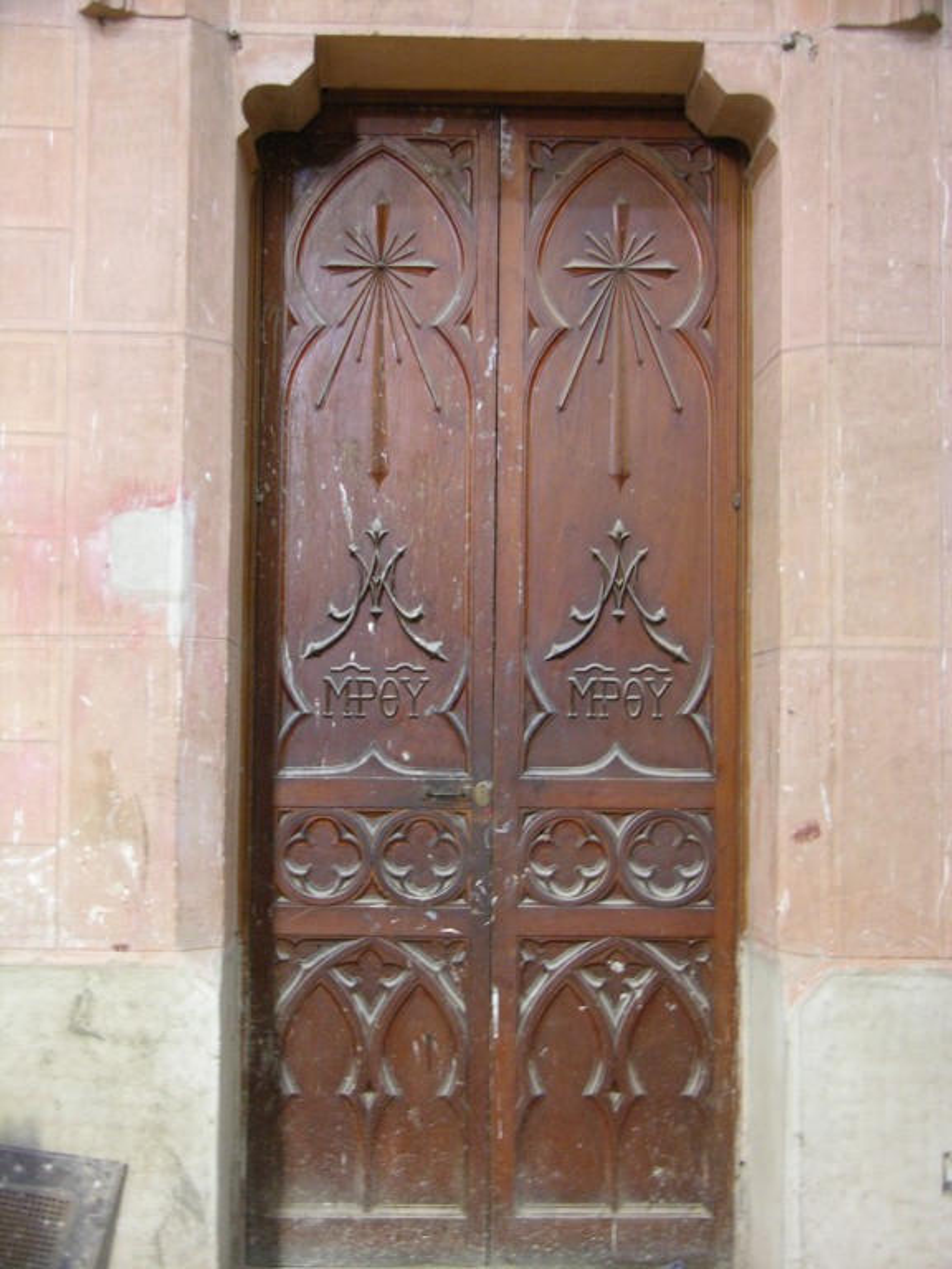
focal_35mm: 50
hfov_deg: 29.1
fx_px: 1833
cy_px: 634
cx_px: 476
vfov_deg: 38.2
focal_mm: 12.7
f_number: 3
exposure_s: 1/3.7
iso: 200
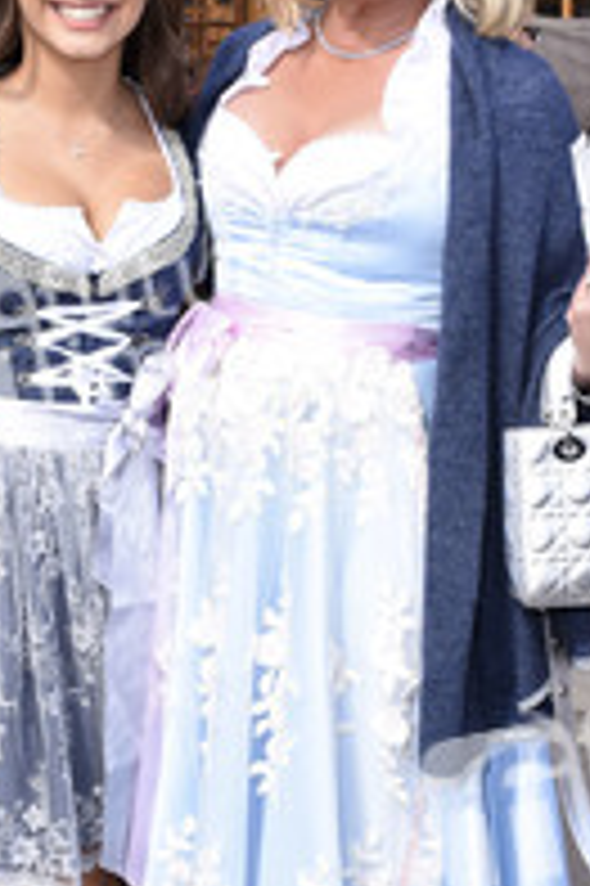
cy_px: 562
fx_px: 1650
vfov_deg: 30.0
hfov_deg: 20.3
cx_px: 243
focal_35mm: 67
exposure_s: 1/160
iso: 320
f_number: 9
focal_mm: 22
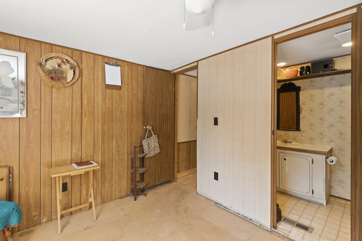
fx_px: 161
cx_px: 181
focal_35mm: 16
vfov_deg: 73.7
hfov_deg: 96.7
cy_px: 120
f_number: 9
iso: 200
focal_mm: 16
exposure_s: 1/3
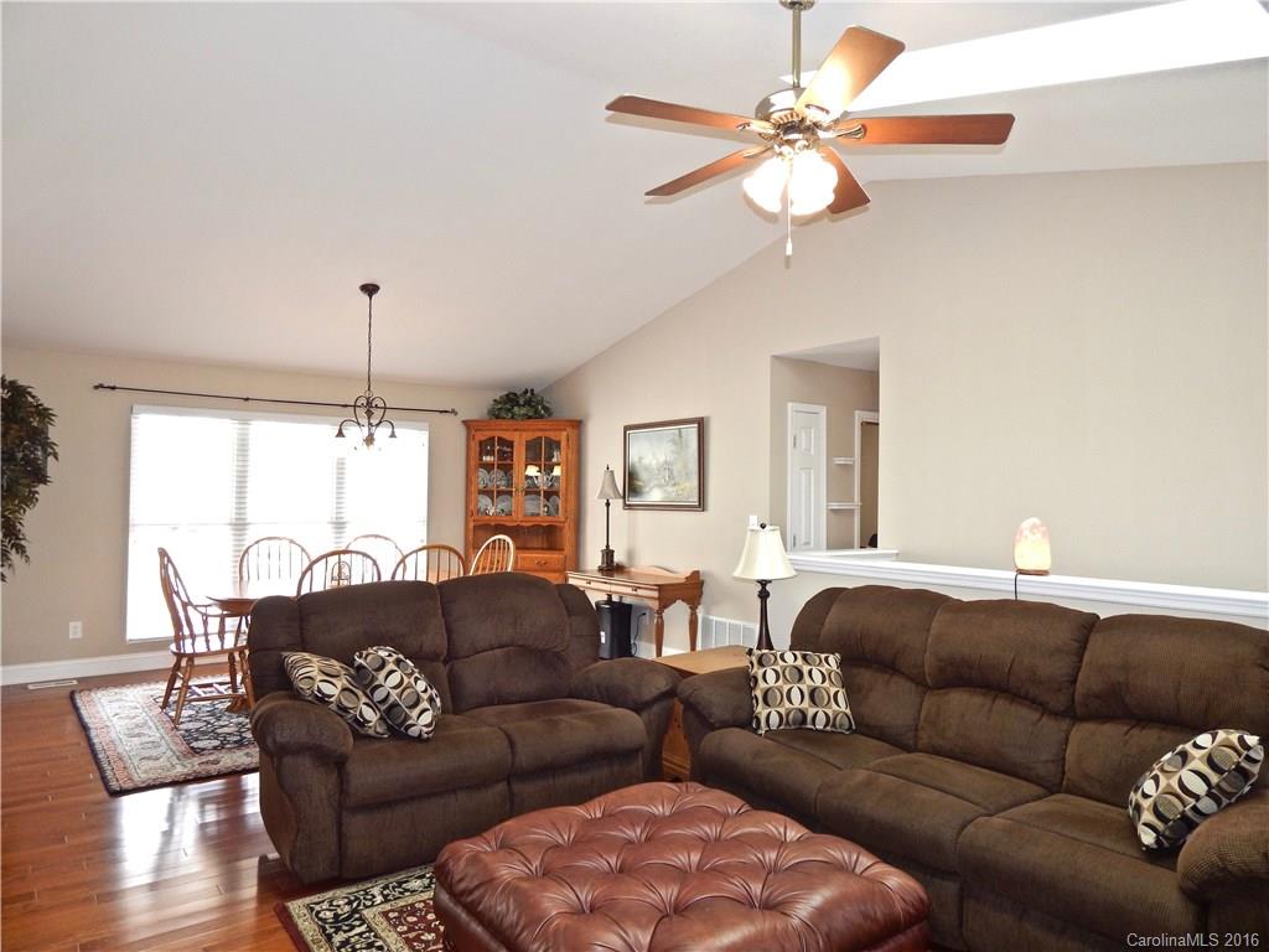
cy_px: 476
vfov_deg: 58.9
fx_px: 843
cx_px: 634
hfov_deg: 73.9
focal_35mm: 23
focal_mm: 4
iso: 200
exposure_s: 1/30
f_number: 3
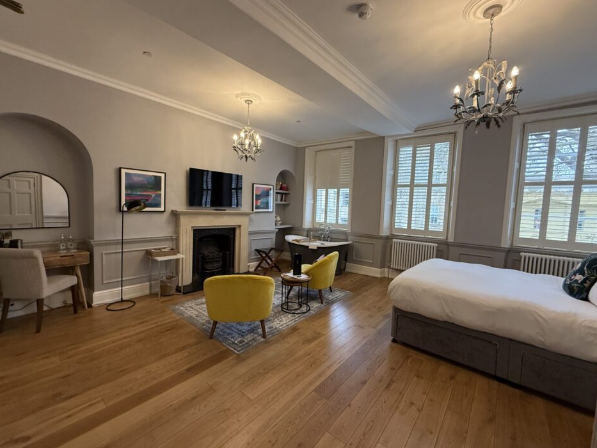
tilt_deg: -3.9
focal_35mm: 15
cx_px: 296
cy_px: 224
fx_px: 259
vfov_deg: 81.8
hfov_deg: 98.2
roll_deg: -1.8
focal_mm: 2.22
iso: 320
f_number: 2.2
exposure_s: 1/100
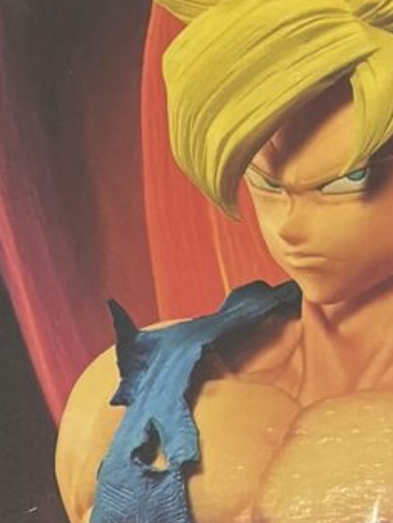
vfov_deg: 9.4
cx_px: -488
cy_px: 1084
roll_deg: -0.3
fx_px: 2950
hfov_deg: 7.2
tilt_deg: +1.3
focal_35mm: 195
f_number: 1.6
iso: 125
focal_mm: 5.96
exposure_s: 1/120
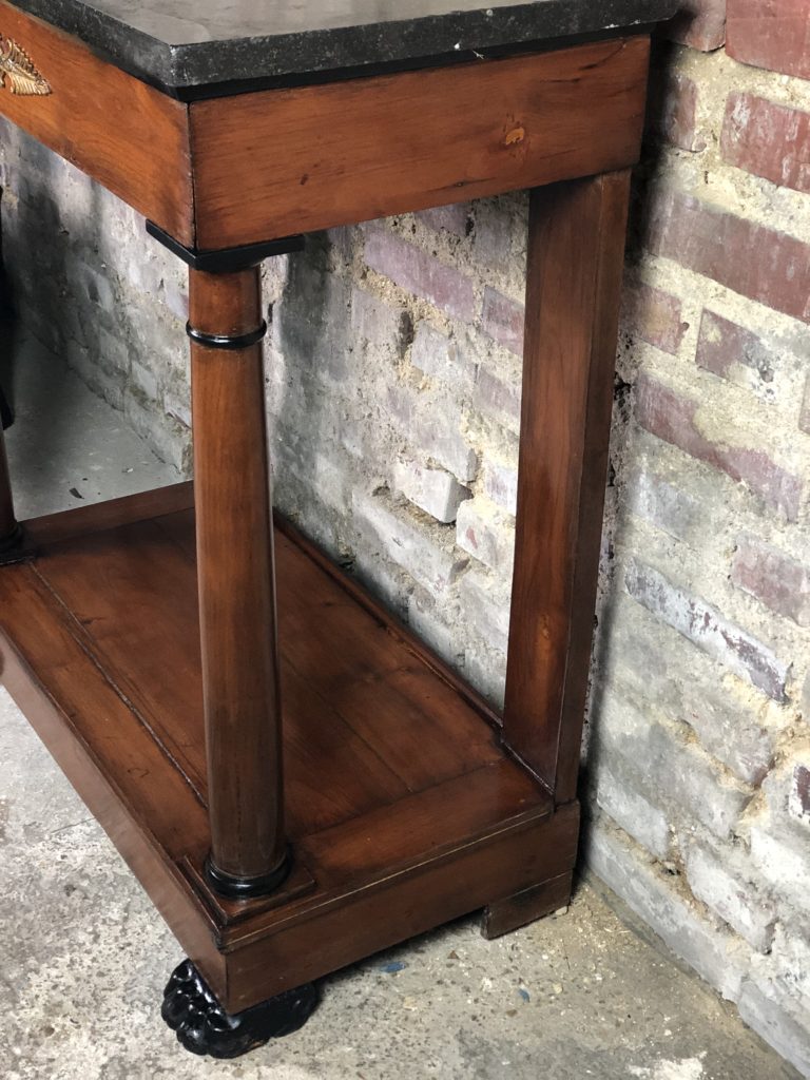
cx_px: 405
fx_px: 1622
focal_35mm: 52
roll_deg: -2.3
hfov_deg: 28.0
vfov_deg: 36.8
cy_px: 540
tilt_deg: -28.0
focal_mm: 6
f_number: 2.4
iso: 160
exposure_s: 1/25
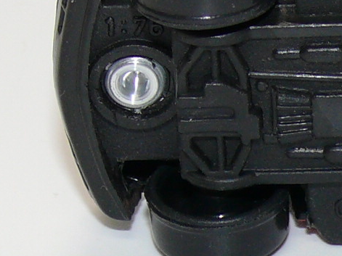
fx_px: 3694
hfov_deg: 5.2
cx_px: 547
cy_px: -17
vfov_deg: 4.0
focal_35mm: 374
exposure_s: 1/30
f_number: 4
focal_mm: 14
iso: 100
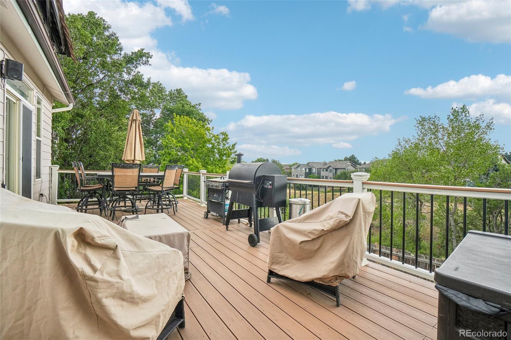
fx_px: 213
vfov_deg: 77.3
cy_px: 170
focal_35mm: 15
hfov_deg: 100.4
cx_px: 256
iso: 400
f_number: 8
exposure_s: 1/200
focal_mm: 10
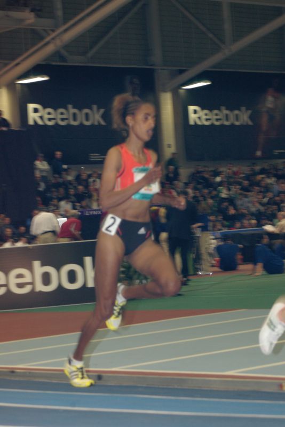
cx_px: 142
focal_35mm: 110
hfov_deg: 12.5
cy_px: 214
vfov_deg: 18.7
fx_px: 1299
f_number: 5.6
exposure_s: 1/100
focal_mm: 73
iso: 800
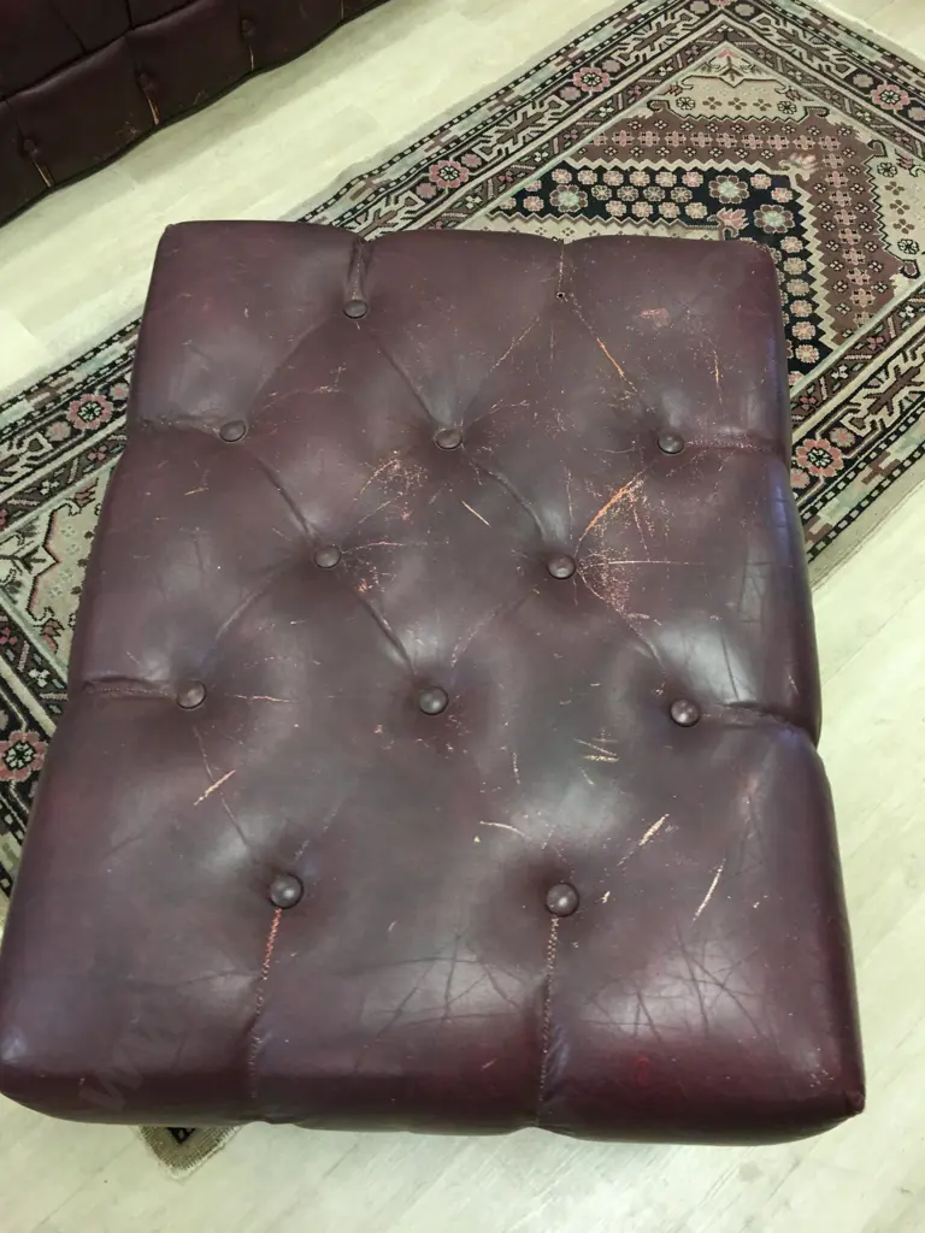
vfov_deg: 61.7
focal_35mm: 29
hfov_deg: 48.2
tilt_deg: -62.0
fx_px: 1033
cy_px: 616
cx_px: 462
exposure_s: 1/17
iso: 50
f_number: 2.2
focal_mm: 4.15
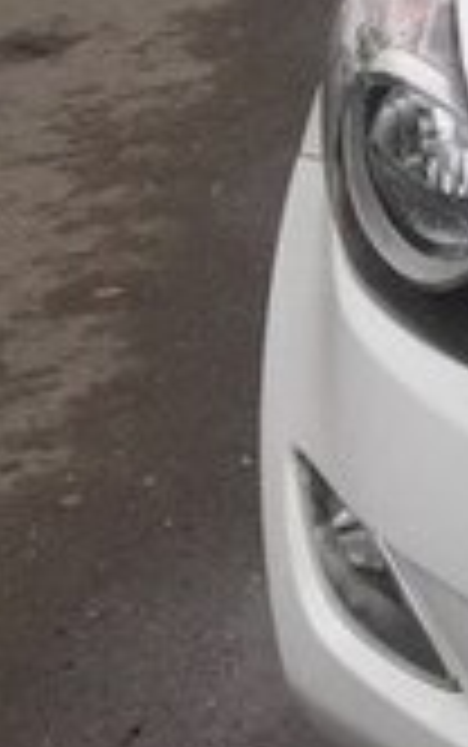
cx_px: 1480
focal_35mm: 122
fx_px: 2485
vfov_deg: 17.0
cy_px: 200
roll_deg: +0.2
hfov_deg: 8.6
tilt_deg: -22.2
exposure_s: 1/791
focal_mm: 4.15
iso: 32
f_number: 2.2
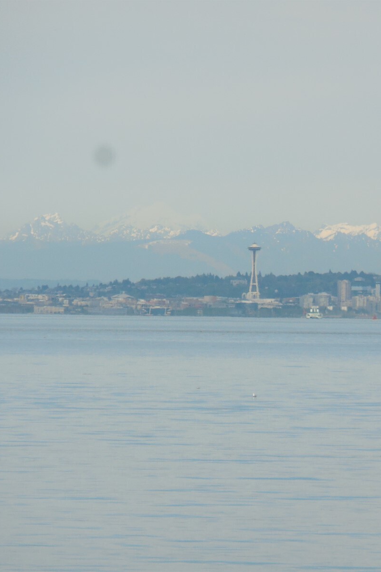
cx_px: 224
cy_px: 286
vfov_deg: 4.9
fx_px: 6619
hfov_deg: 3.3
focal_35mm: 417
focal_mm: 54
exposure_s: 1/400
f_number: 6.3
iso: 125
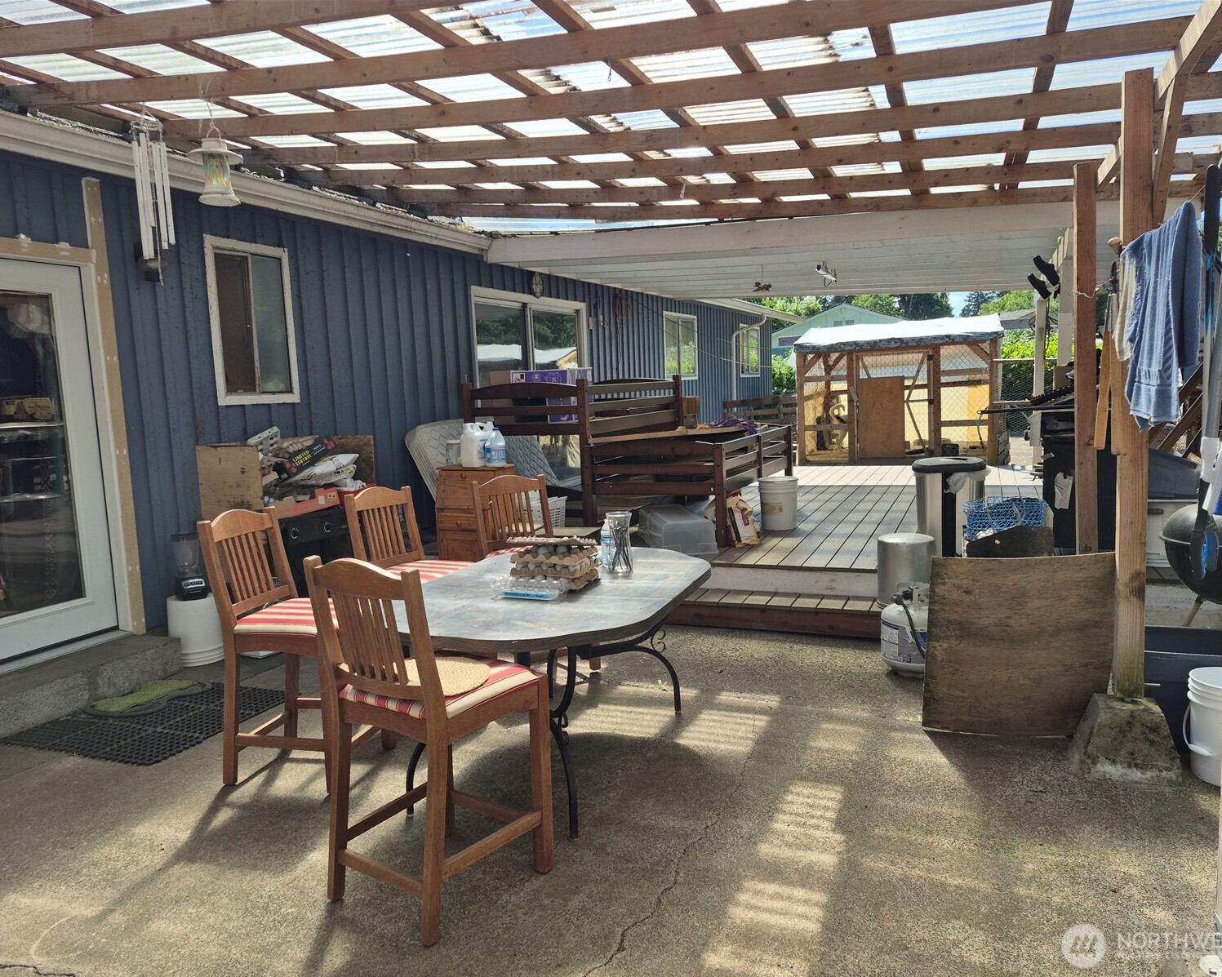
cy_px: 489
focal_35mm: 24
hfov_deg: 70.3
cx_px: 620
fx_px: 868
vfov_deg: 58.8
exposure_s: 1/956
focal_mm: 5.4
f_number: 1.8
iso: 25
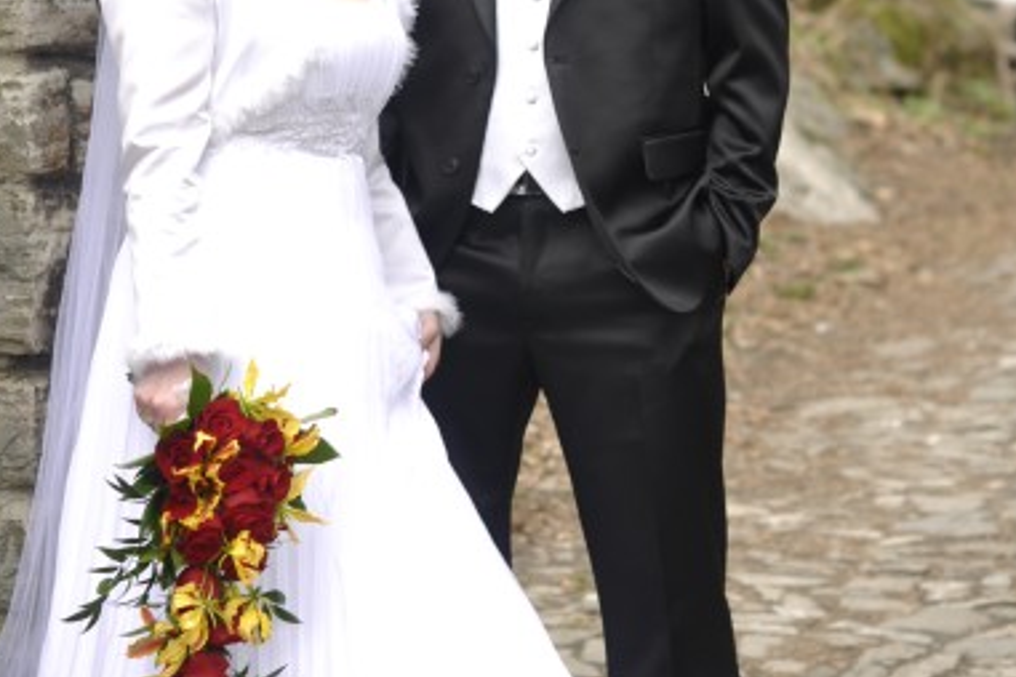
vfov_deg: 9.9
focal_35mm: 138
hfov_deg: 14.9
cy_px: 141
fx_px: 3894
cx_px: 457
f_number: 2.8
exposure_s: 1/80
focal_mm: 50
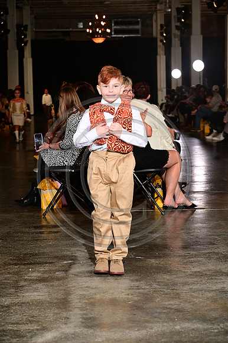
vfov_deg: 22.2
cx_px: 114
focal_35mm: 92
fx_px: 875
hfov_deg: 14.8
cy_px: 172
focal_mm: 92
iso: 1000
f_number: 6.3
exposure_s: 1/125
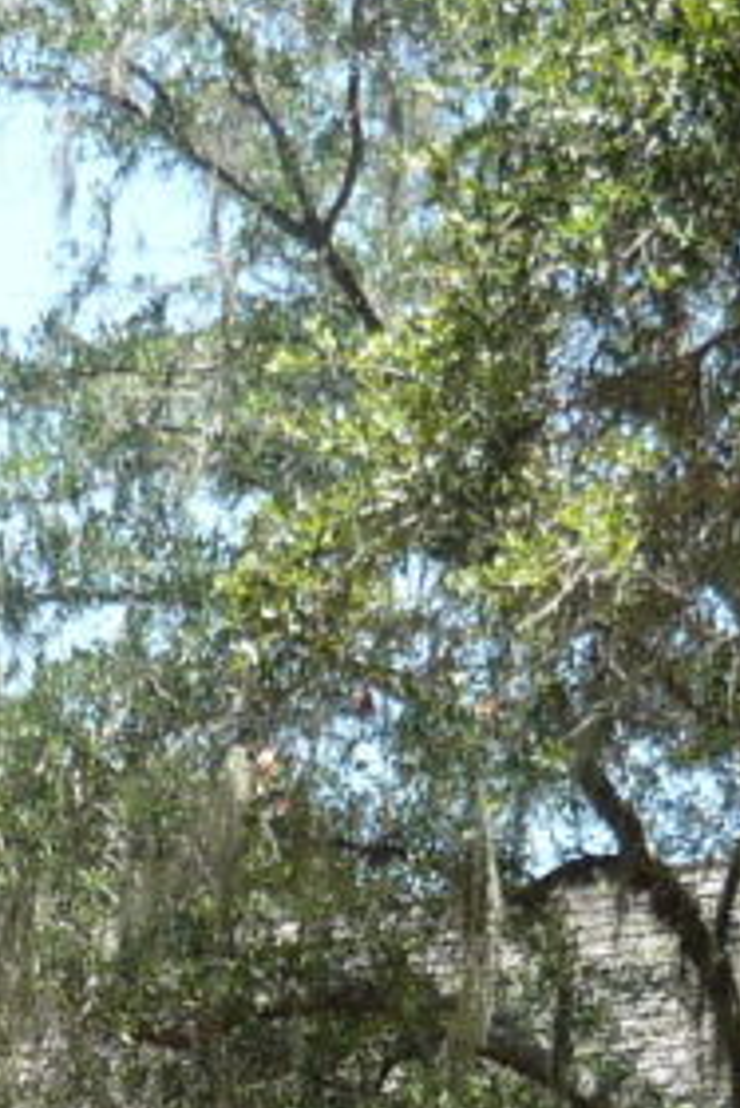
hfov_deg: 9.3
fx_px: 4527
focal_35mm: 147
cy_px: 1250
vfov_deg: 13.6
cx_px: -8
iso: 100
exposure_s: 1/400
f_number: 2.8
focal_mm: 5.5
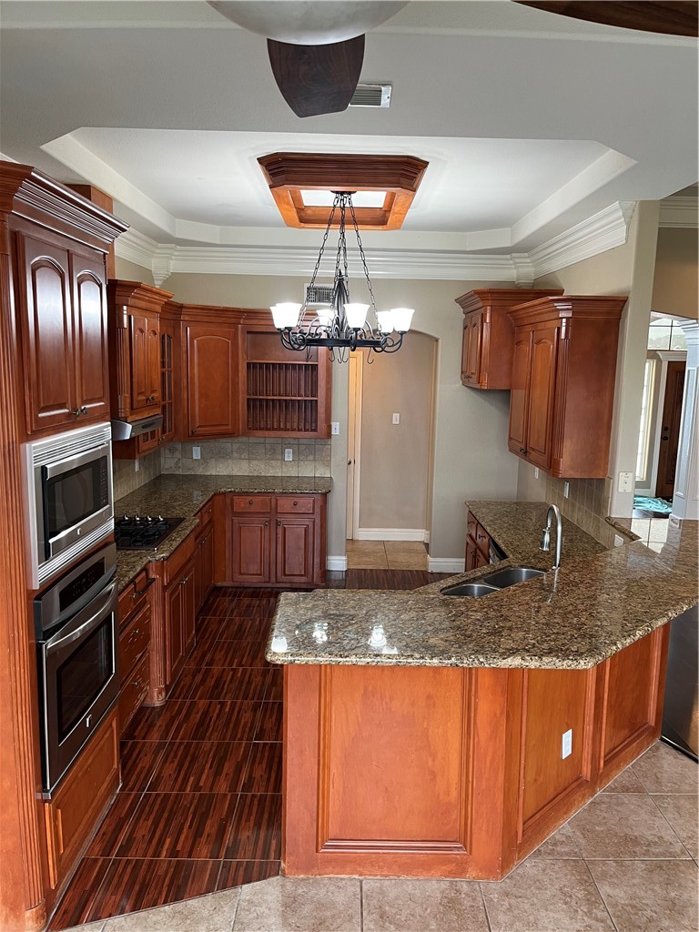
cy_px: 466
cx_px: 350
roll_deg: -0.3
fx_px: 700
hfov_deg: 53.1
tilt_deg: -9.7
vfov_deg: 67.3
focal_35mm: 26
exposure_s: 1/60
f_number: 1.6
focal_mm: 5.1
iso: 125
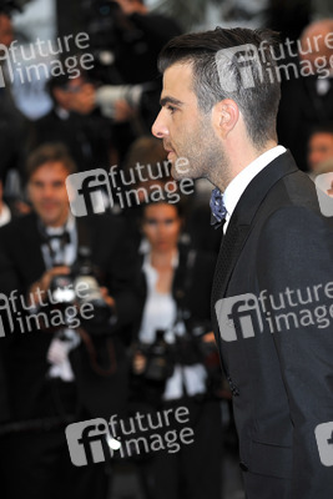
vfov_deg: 16.4
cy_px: 250
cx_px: 166
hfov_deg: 11.0
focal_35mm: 125
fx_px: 1733
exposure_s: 1/250
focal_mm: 125
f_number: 5.6
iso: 500
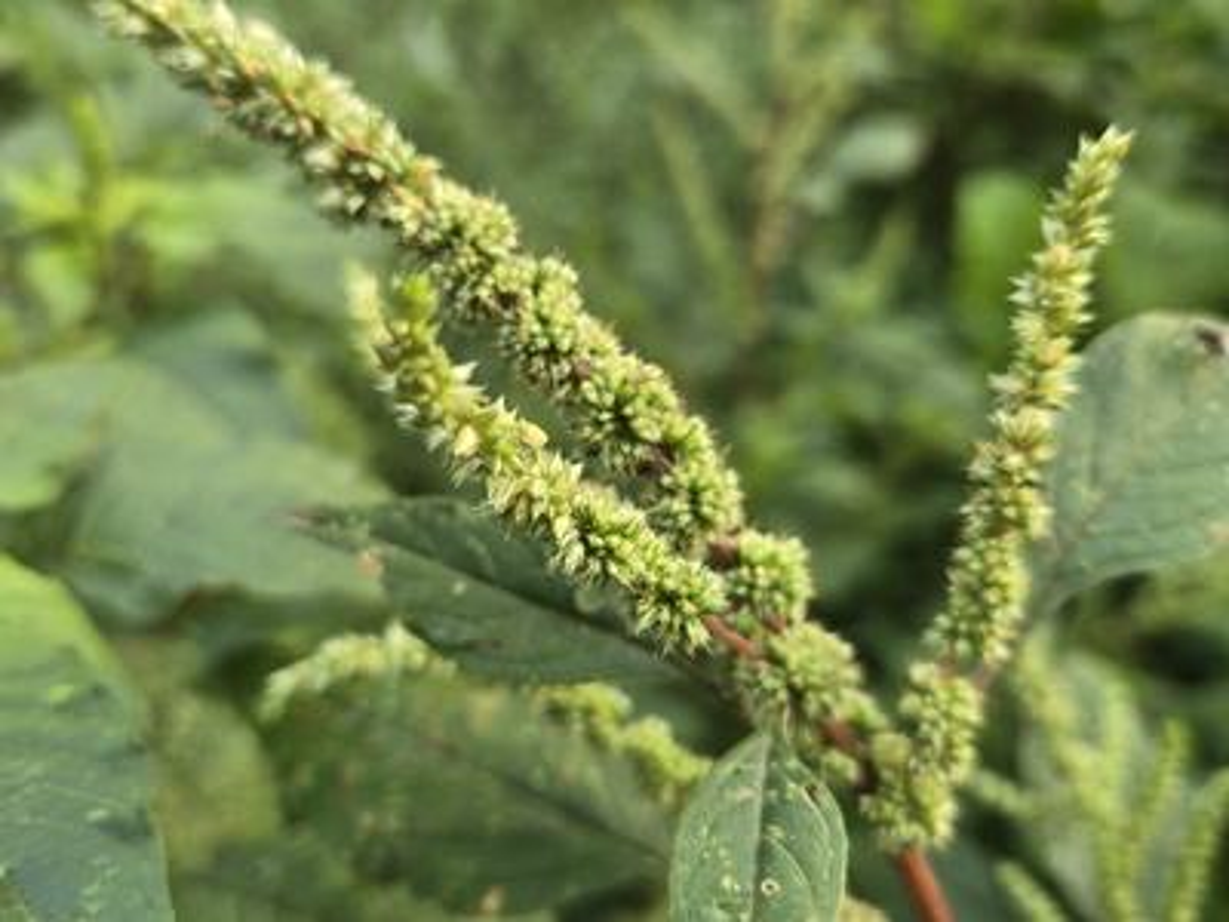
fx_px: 817
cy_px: 461
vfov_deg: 58.9
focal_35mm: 23
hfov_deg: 73.9
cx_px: 614
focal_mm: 5.4
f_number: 1.8
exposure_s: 1/180
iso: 50
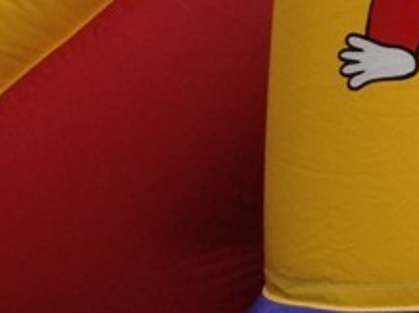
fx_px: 2346
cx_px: 1213
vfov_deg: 7.2
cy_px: -417
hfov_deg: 8.6
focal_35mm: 194
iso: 50
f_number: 2.4
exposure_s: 1/488
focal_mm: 4.13
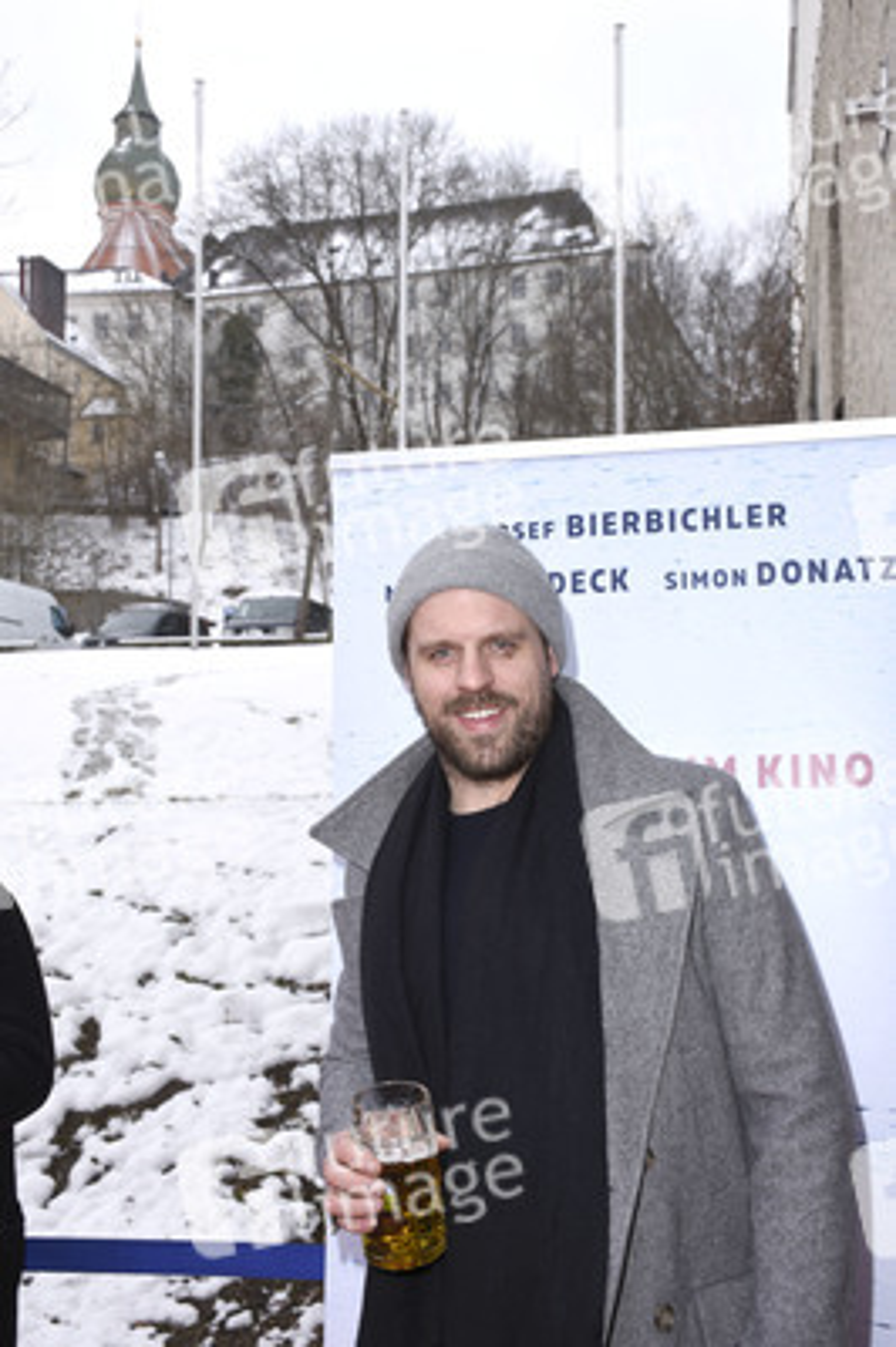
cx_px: 448
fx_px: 1458
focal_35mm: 39
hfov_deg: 34.2
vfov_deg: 49.6
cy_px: 674
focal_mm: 26
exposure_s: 1/160
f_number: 6.3
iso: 100
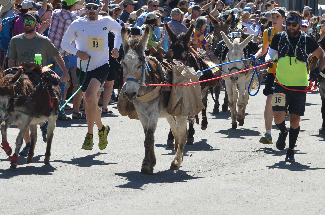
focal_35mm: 216
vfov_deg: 6.3
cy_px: 65
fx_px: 1946
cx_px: 115
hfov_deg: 9.5
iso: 400
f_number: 5.6
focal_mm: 92
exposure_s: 1/1600
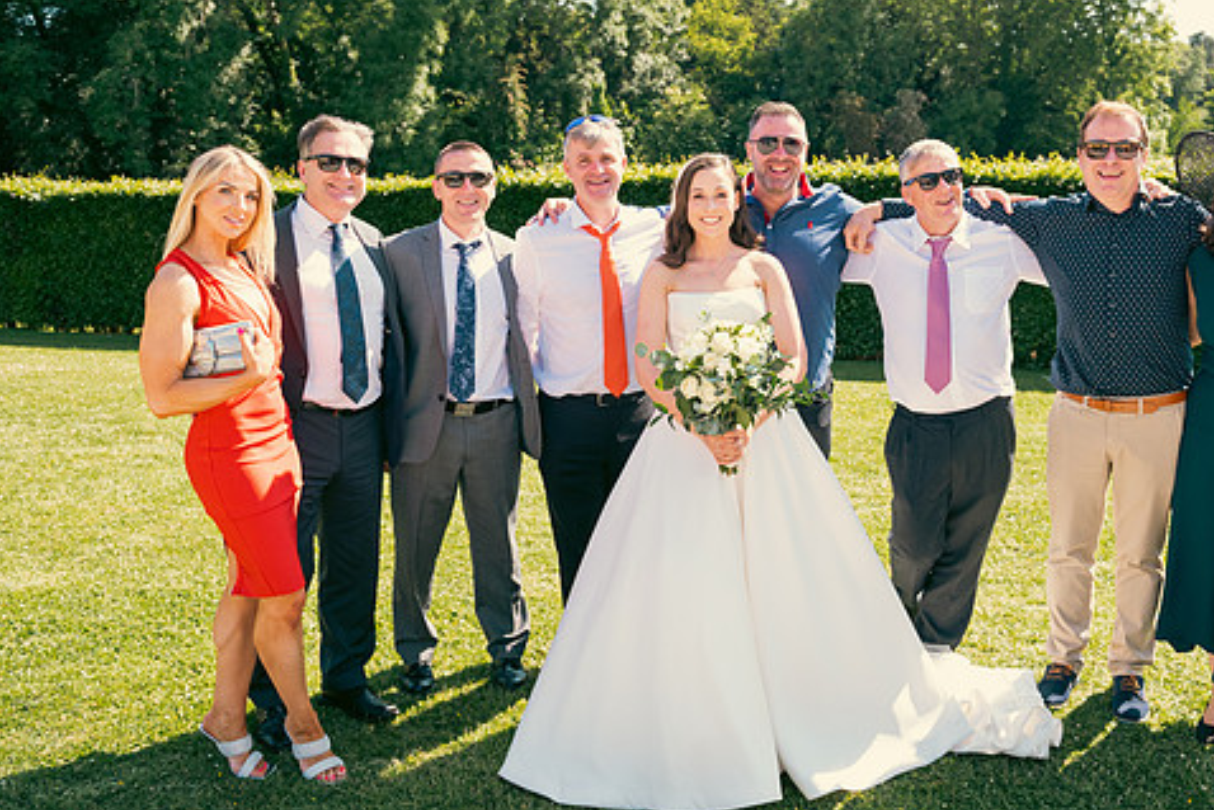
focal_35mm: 34
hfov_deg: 55.4
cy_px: 362
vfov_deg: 38.9
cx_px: 719
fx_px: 1147
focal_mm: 28
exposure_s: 1/400
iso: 200
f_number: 5
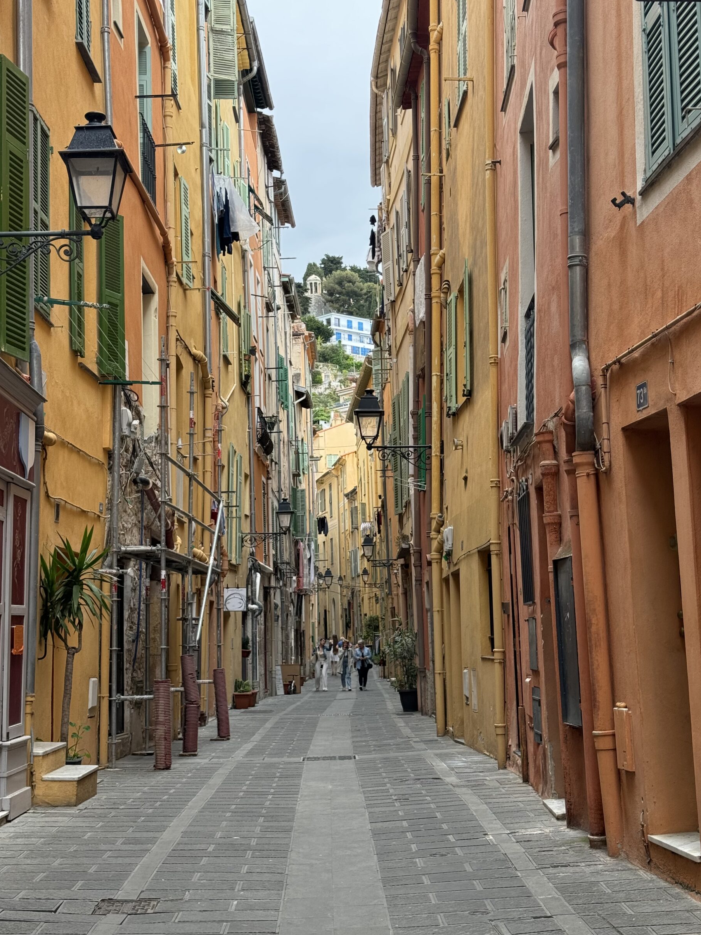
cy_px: 448
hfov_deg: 28.6
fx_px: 1377
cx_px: 339
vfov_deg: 37.5
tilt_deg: +7.4
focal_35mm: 51
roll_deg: +0.5
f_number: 1.78
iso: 64
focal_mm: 6.76
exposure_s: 1/651
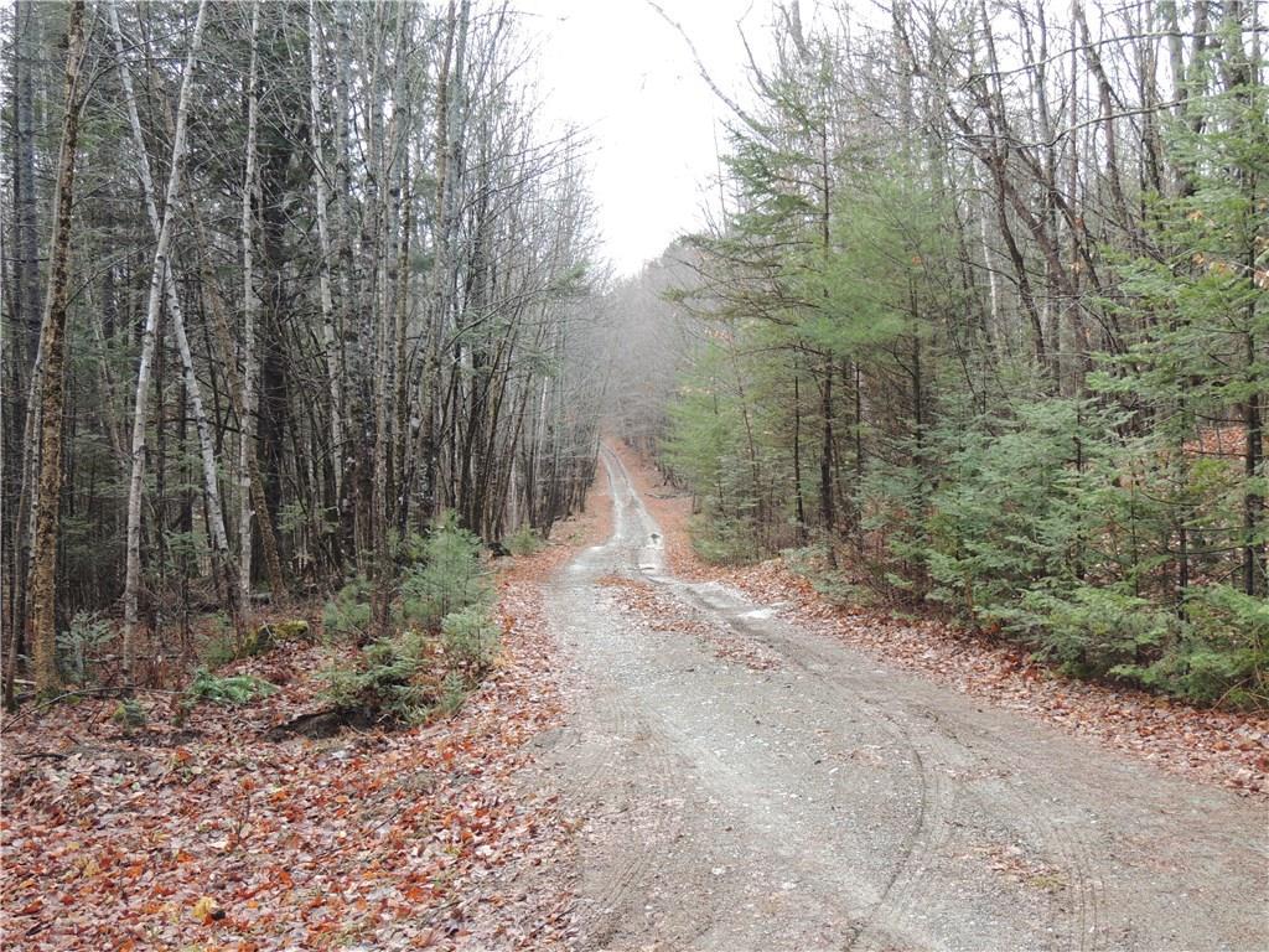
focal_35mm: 40
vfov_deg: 36.0
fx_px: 1466
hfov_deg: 46.8
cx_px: 634
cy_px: 476
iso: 100
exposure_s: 1/50
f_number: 3.3
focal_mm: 7.1
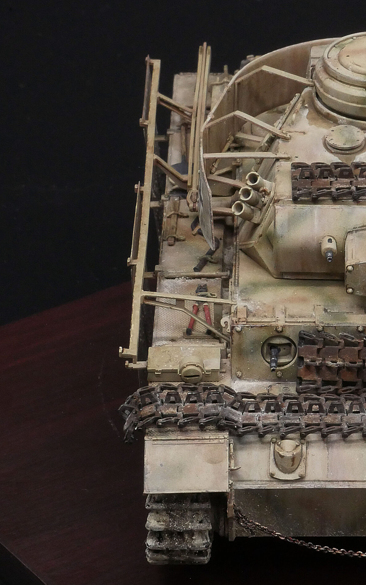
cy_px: 293
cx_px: 380
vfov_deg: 12.1
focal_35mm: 173
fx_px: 2761
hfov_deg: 7.5
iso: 3200
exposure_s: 1/15
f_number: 22
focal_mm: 61
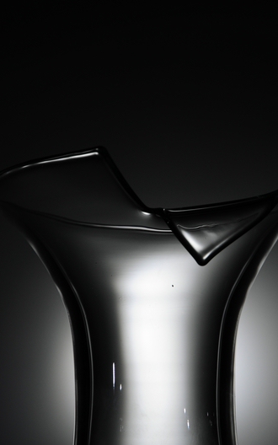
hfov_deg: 8.1
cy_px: 222
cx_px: 158
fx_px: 1964
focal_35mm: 162
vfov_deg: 12.9
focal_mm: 70
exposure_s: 1/25
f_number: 5.6
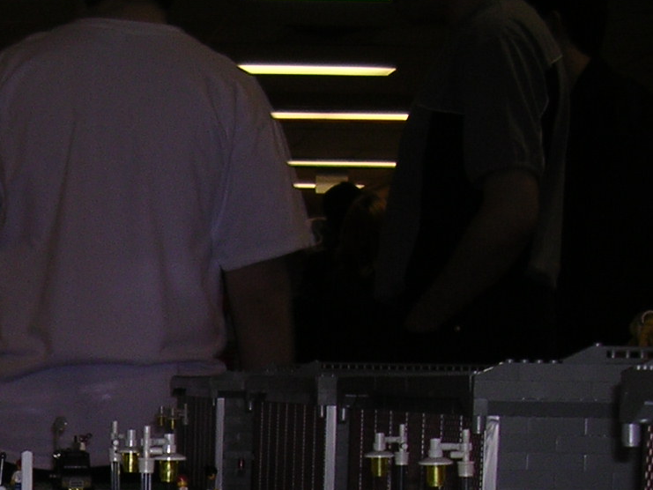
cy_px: 650
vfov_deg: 13.5
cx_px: -162
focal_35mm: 105
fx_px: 1981
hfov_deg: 17.7
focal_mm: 5.8
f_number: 2.8
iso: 100
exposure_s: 1/60.1
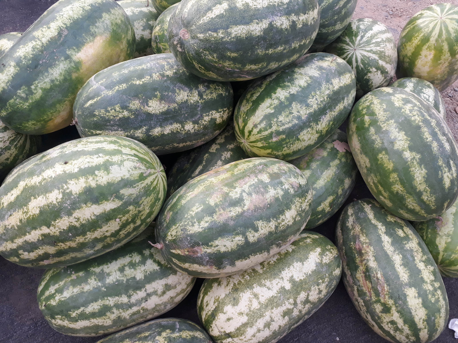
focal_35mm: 27
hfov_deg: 65.3
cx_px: 229
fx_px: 357
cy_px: 172
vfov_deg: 51.4
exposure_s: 1/139
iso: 40
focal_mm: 3.6
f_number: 1.9
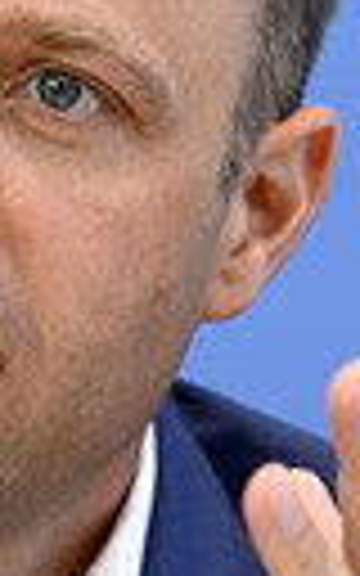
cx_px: -209
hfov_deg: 2.3
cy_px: 266
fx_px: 8995
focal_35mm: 573
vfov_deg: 3.7
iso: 5000
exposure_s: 1/800
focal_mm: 160
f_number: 5.6
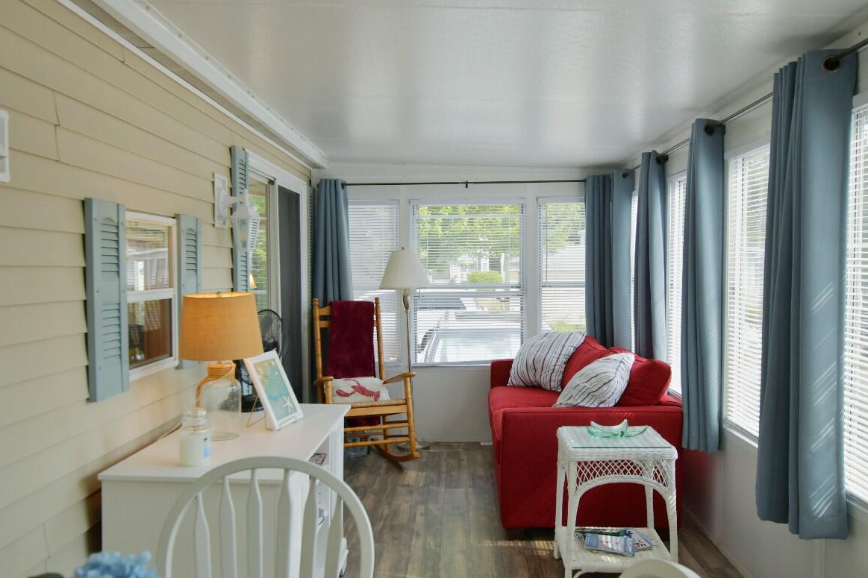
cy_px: 295
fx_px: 747
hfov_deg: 60.3
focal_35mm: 31
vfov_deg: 42.3
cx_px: 431
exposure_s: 1/500
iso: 200
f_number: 3.5
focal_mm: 15
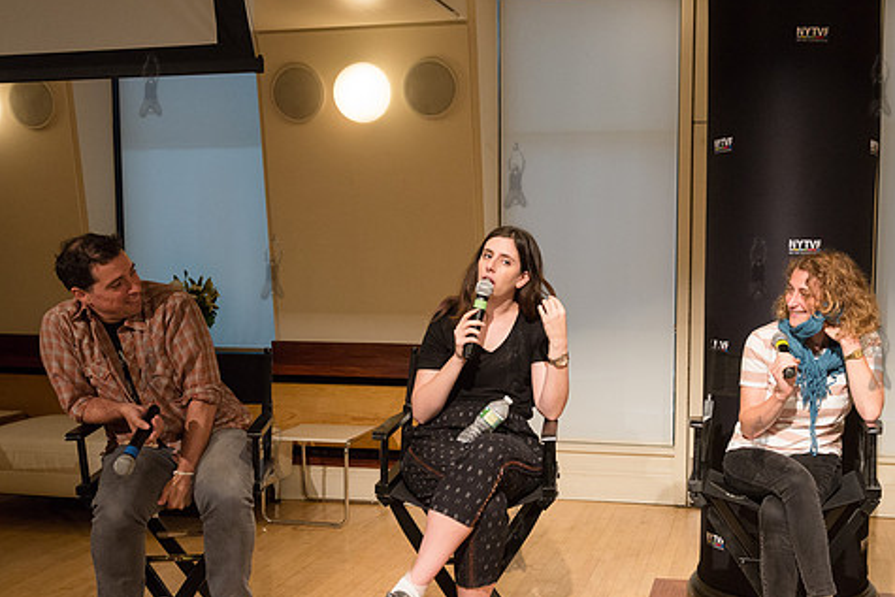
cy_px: 357
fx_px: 1094
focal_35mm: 44
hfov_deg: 44.4
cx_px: 514
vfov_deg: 30.5
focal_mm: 36
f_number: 4
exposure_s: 1/320
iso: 2500
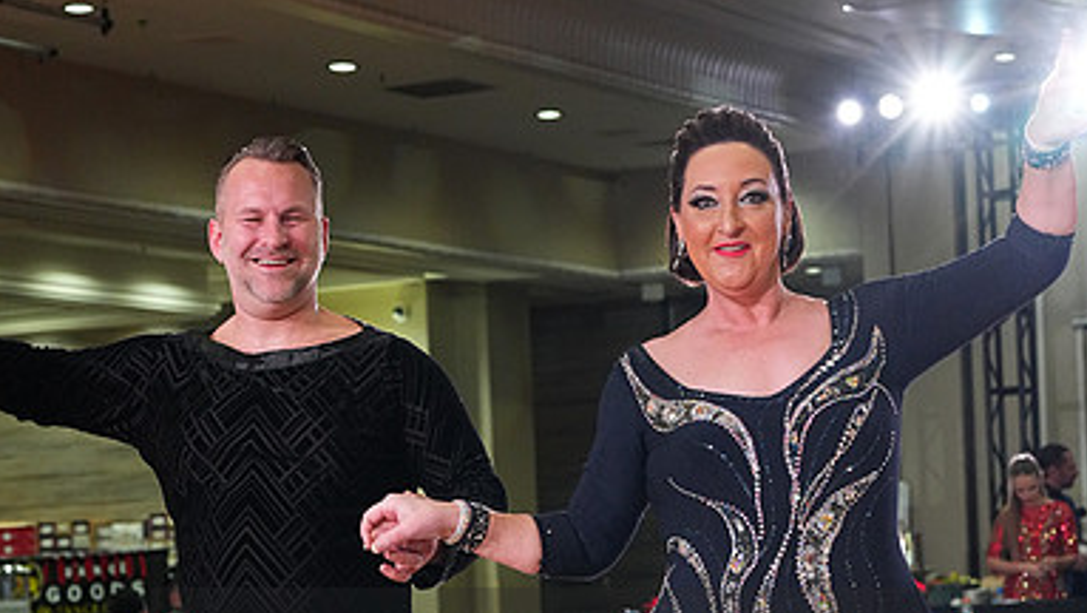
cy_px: 684
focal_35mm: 111
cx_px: 544
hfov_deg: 19.3
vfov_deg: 10.8
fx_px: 3201
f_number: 5.6
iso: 5000
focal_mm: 70
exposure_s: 1/320
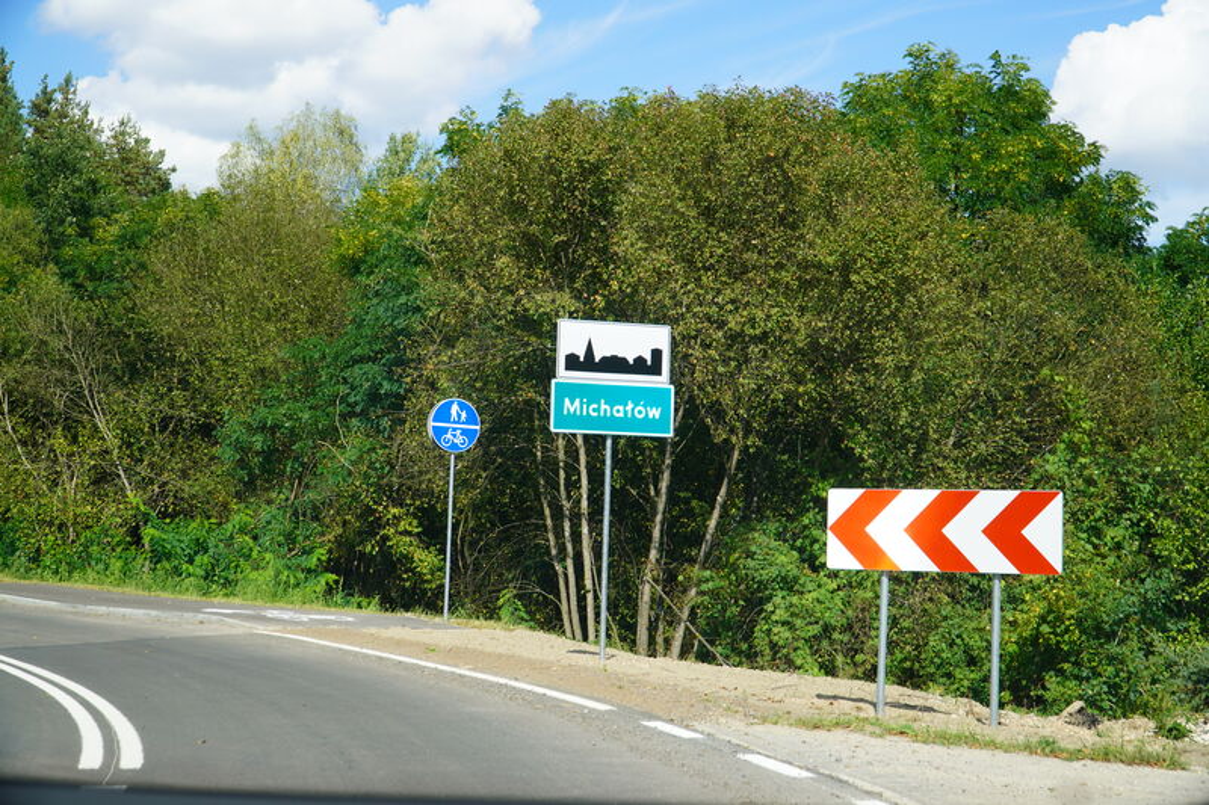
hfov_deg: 42.3
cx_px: 604
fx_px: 1561
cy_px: 402
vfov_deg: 28.9
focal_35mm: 46
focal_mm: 31
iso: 100
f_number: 5
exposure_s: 1/320
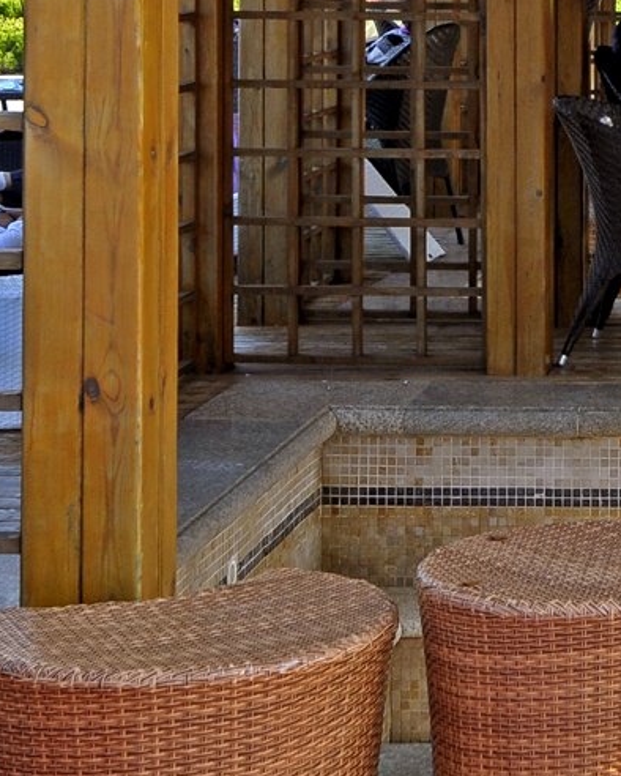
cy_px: 43
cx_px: 781
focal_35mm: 111
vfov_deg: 17.0
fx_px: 2549
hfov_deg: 13.4
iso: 200
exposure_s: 1/160
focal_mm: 22
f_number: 8
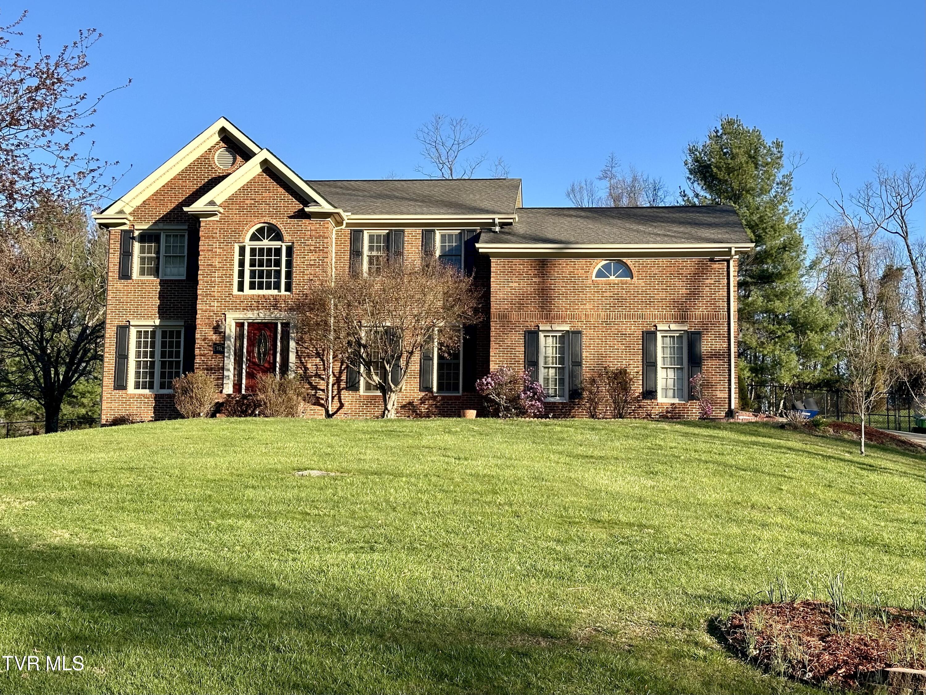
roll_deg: -1.2
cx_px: 463
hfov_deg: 39.7
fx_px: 1284
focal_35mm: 48
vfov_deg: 30.3
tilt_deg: +7.6
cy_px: 348
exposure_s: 1/1590
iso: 64
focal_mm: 6.86
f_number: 1.78
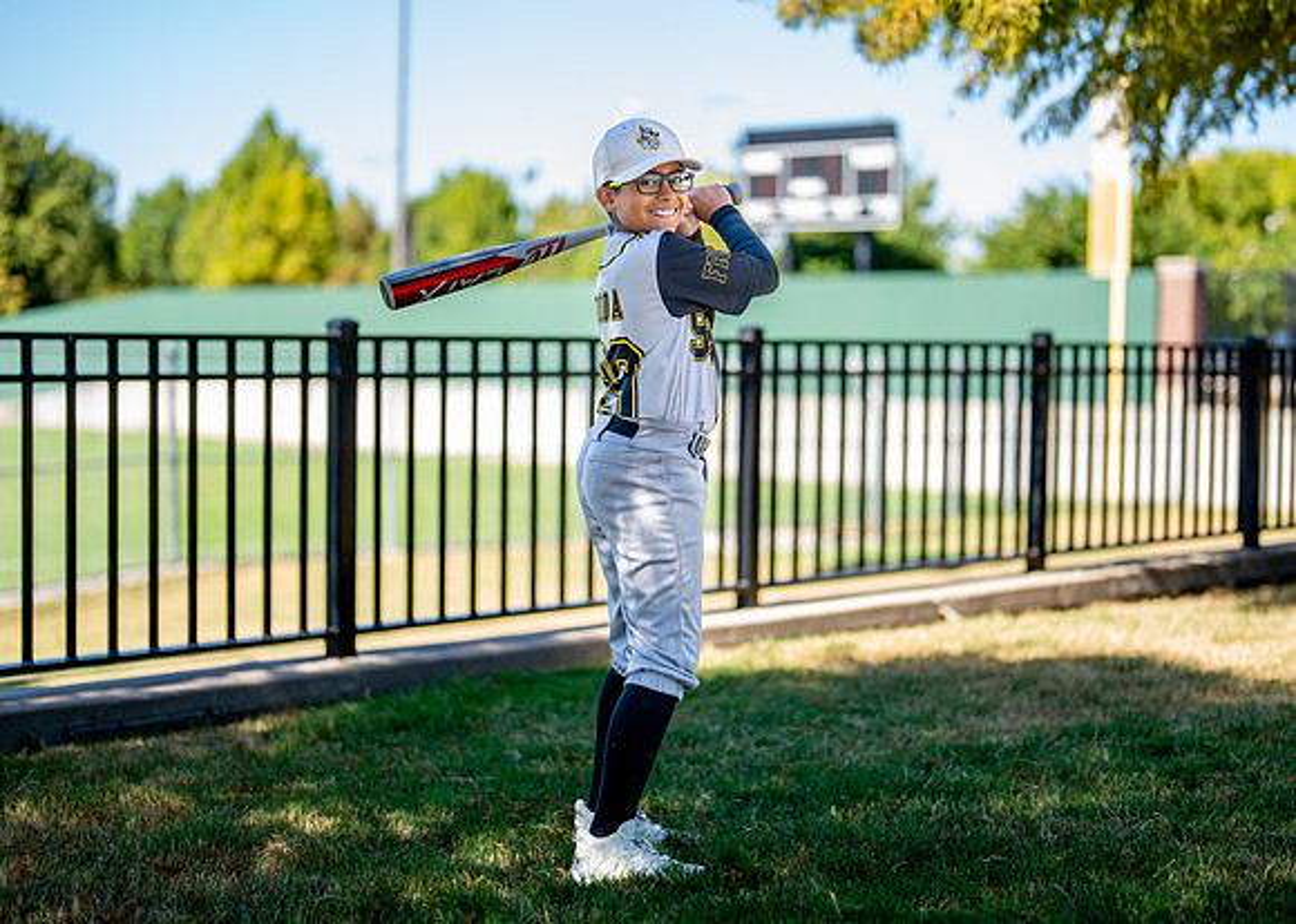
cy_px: 436
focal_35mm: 61
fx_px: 2235
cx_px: 676
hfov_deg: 32.3
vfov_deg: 23.4
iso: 100
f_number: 1.2
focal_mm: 50
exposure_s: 1/1600
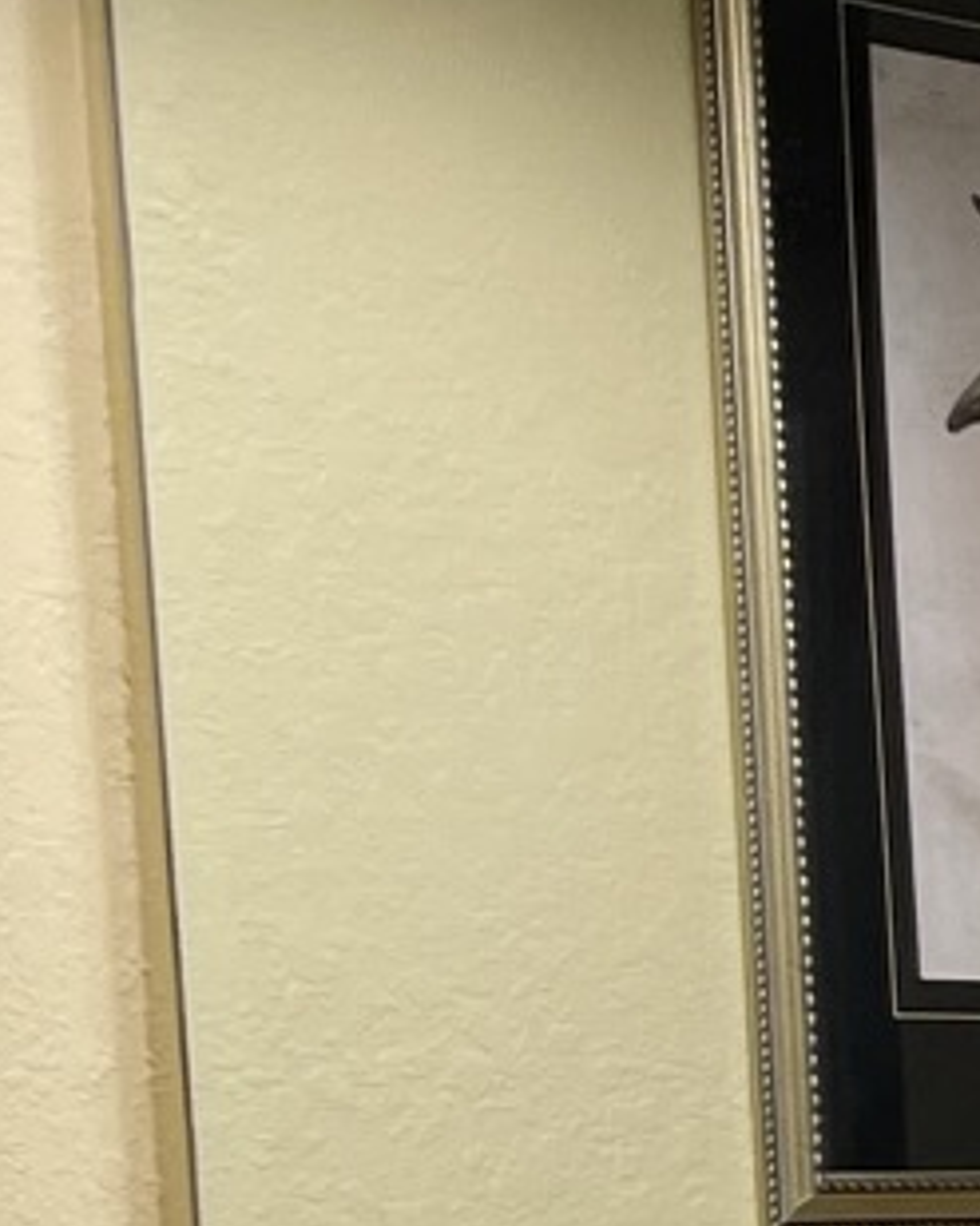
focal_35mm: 168
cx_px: 2198
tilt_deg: -6.5
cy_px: 1837
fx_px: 6094
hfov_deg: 8.5
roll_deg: +1.5
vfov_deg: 11.0
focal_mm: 5.1
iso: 64
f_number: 1.6
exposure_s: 1/120
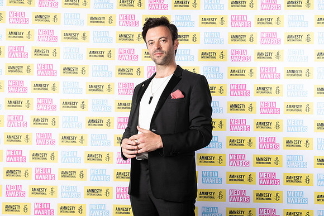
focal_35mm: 36
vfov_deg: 36.5
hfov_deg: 52.6
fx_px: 328
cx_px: 162
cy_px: 108
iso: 800
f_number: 13
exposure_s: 1/160
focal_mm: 35
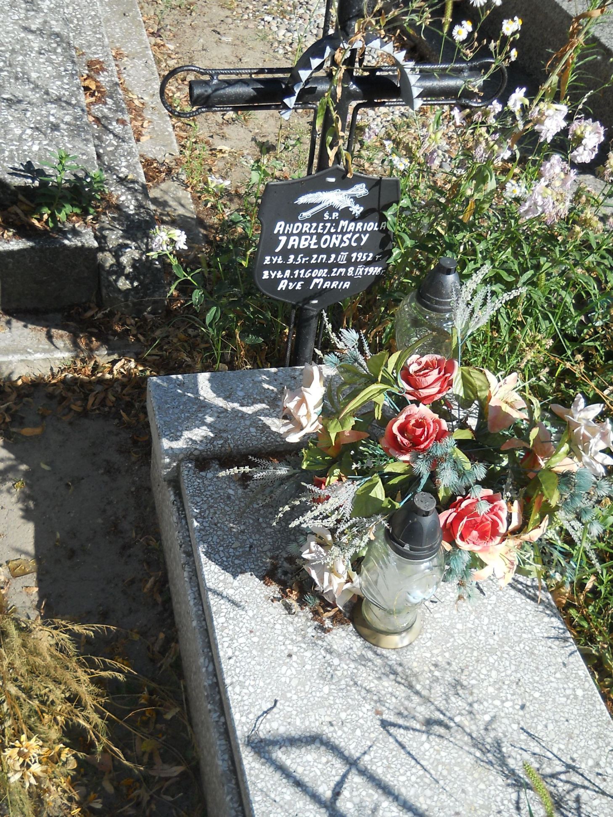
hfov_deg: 35.1
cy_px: 408
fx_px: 968
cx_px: 306
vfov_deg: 45.8
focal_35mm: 41
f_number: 5.5
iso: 80
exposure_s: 1/200
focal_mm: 6.72
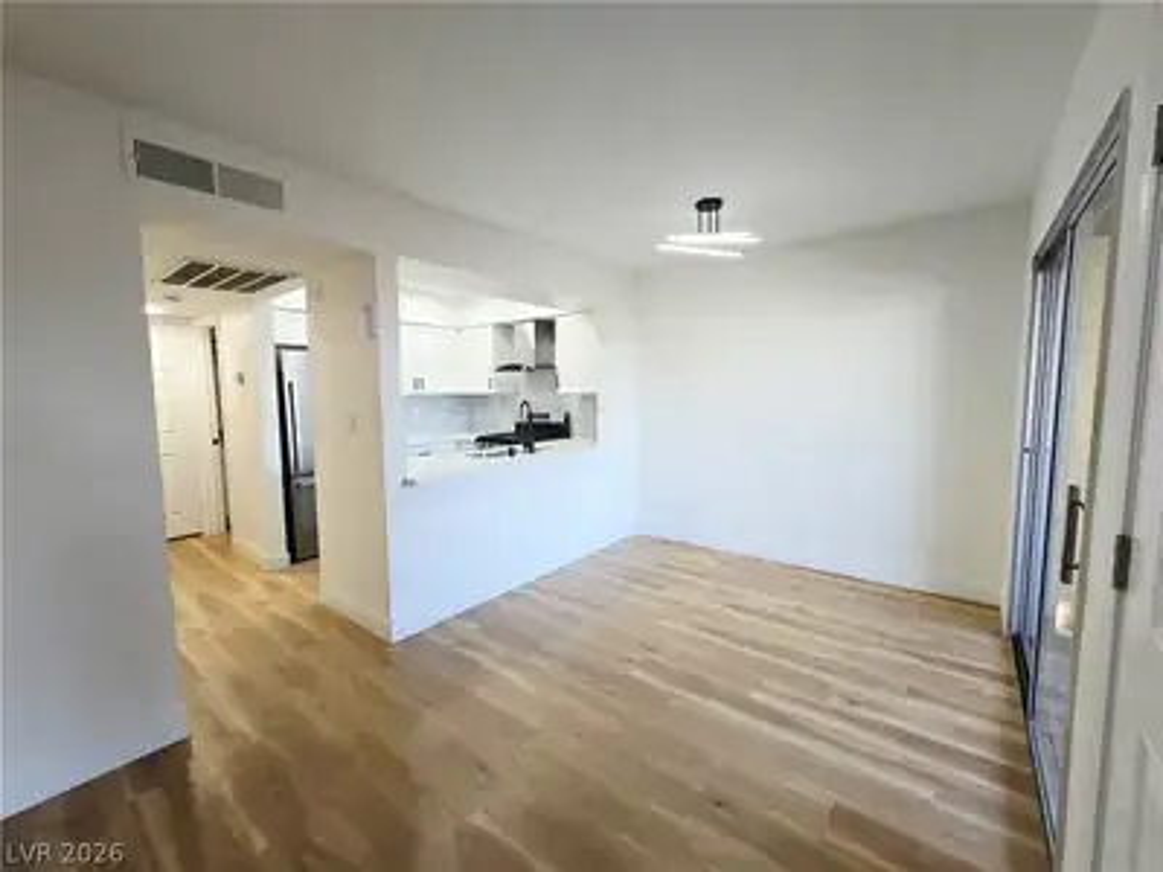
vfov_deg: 89.9
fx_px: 437
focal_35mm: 13
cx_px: 582
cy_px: 436
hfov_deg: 106.2
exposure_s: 1/60
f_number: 2.2
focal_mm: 2.2
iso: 100
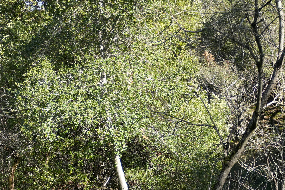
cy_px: 228
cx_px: 44
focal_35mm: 91
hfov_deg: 22.0
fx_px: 720
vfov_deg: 14.5
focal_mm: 28
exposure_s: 1/400
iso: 200
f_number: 4
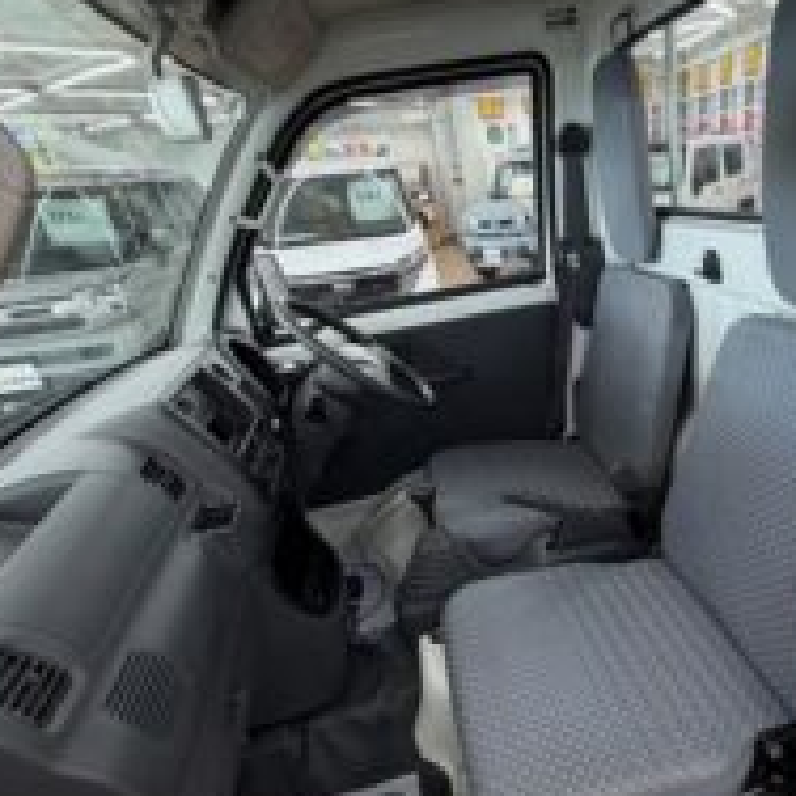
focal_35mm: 23
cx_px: 576
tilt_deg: -30.6
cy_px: 536
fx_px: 598
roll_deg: +7.3
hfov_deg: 64.1
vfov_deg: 65.3
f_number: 2.2
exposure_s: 1/100
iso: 200
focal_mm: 2.22
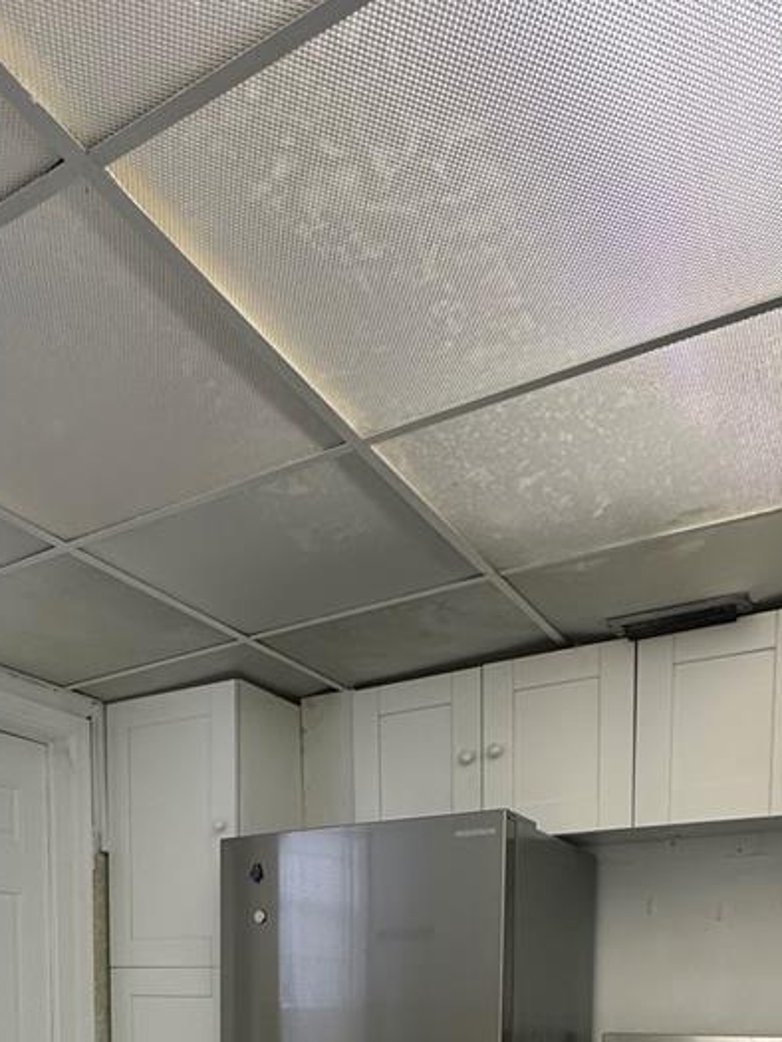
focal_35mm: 32
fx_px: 963
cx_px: 264
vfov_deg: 46.7
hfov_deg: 43.6
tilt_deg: -4.1
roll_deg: -0.3
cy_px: 1060
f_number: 2.2
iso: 200
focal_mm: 2.22
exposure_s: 1/60
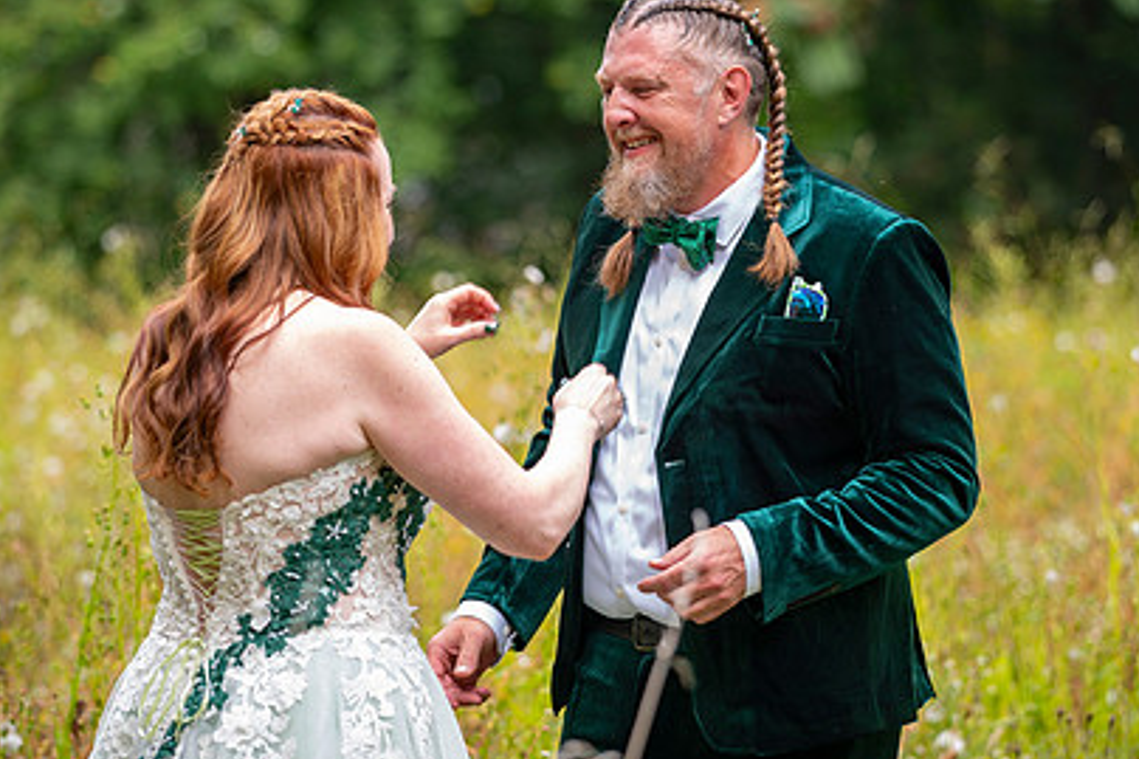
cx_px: 589
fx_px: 6104
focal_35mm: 193
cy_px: 353
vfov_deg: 7.1
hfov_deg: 10.7
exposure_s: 1/125
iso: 50
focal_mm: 130
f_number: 2.8
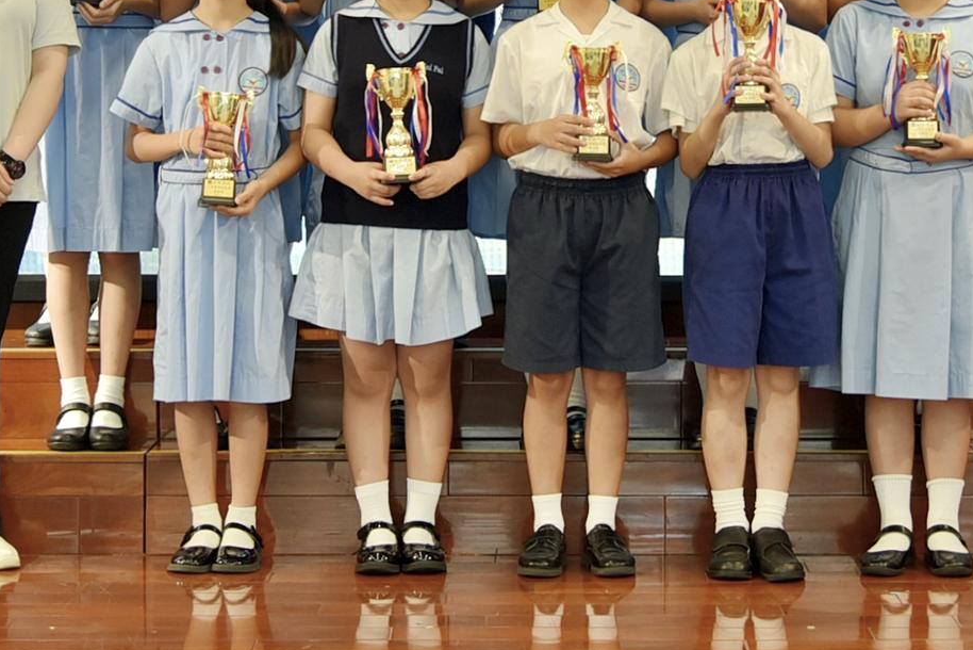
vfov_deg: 16.1
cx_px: 492
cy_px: 76
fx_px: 2271
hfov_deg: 24.2
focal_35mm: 84
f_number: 4.8
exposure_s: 1/90
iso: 400
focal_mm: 40
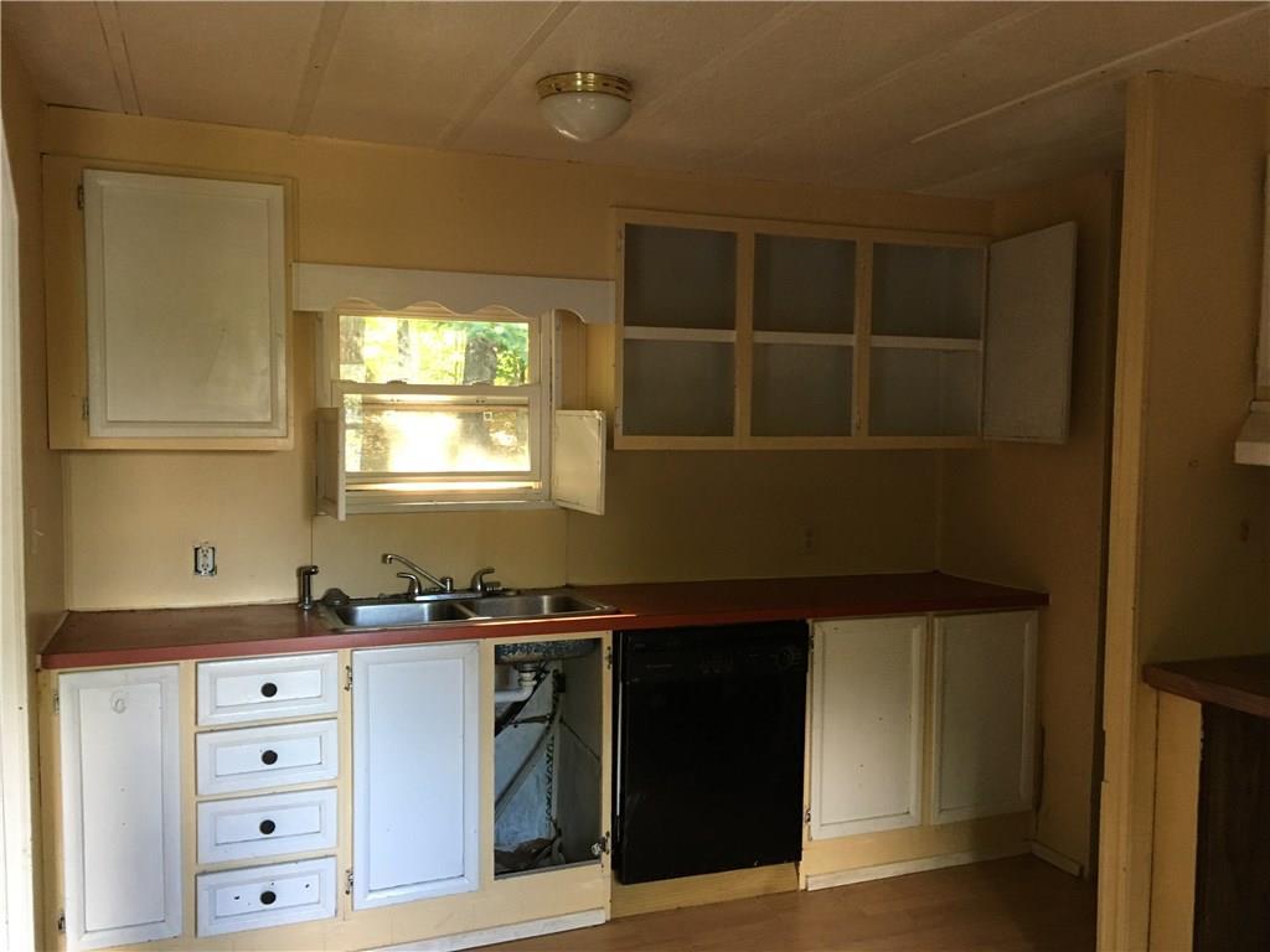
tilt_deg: -1.4
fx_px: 1064
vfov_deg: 48.2
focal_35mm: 29
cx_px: 635
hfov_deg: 61.7
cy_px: 476
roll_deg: -0.8
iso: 125
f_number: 2.2
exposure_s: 1/30
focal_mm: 4.15
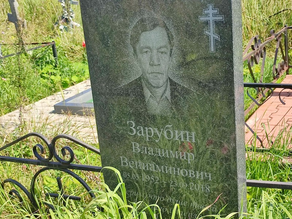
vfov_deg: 54.9
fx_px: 211
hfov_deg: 69.4
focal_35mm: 25
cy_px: 110
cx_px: 146
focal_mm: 6.04
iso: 50
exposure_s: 1/355
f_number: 1.9
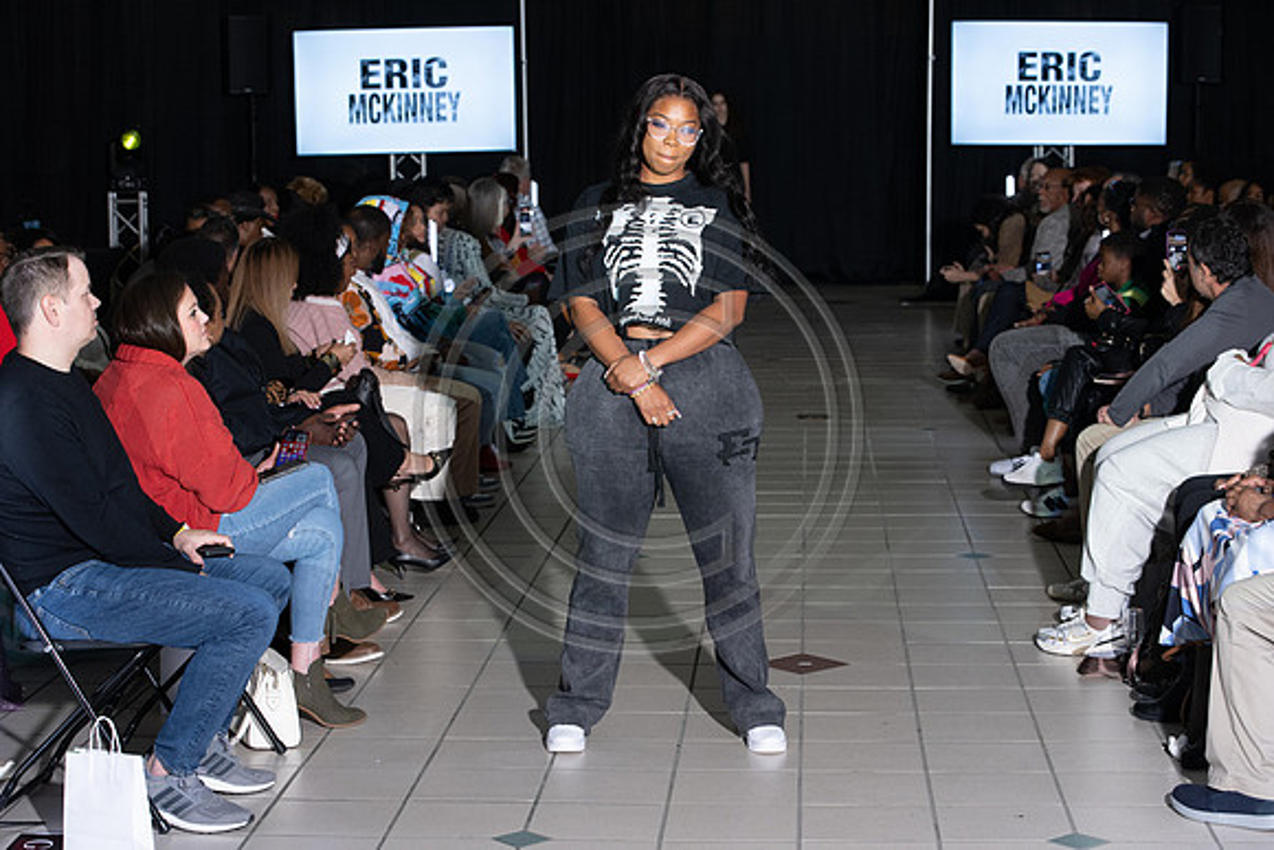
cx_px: 637
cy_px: 425
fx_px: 2478
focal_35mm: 70
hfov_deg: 28.8
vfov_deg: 19.5
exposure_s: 1/160
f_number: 5.6
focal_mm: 70
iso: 1250
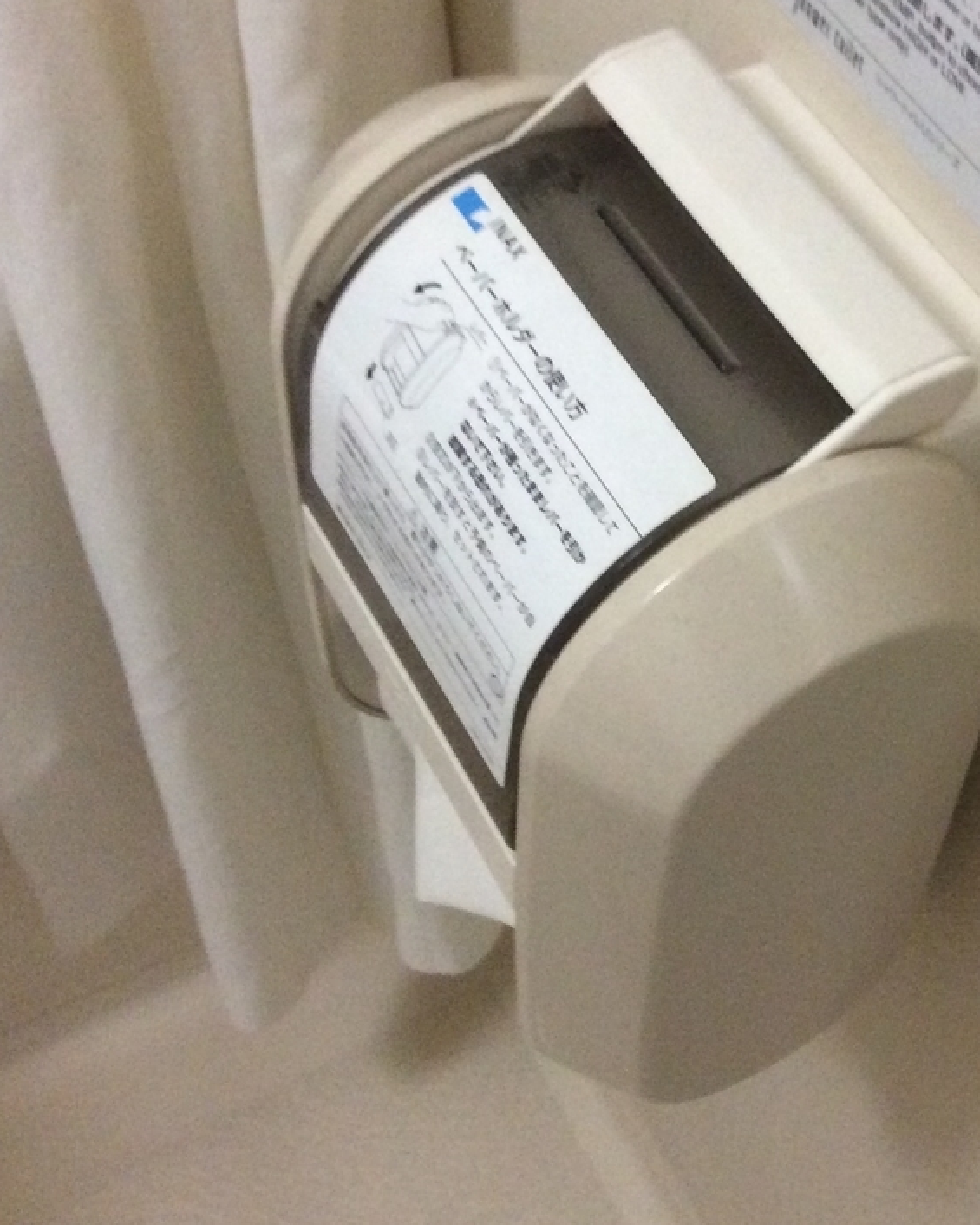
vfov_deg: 35.3
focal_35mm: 53
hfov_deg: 28.4
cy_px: 524
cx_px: 668
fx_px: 1921
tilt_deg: -51.4
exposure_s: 1/20
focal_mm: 3.3
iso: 250
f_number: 2.4
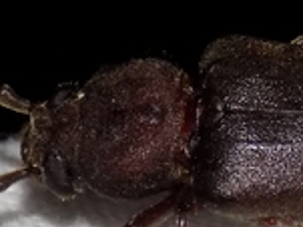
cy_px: 26
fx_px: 5842
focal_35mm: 668
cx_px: 212
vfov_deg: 2.2
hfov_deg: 3.0
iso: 200
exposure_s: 1/30
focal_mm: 20.9
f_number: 4.8
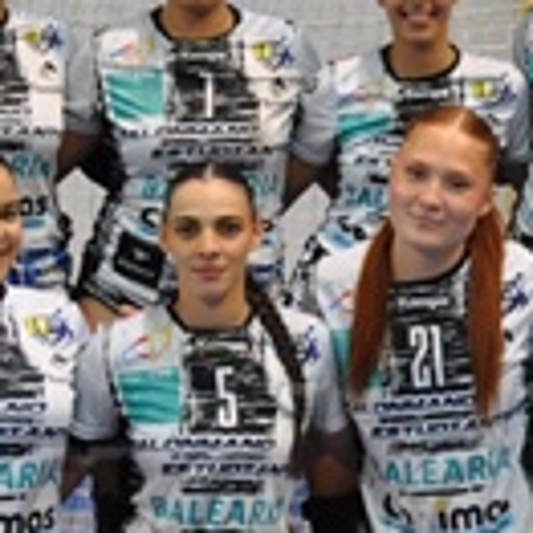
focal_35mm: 186
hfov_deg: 9.4
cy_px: 275
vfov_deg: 9.4
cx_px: 236
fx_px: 3240
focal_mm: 24
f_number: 3.8
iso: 800
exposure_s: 1/60
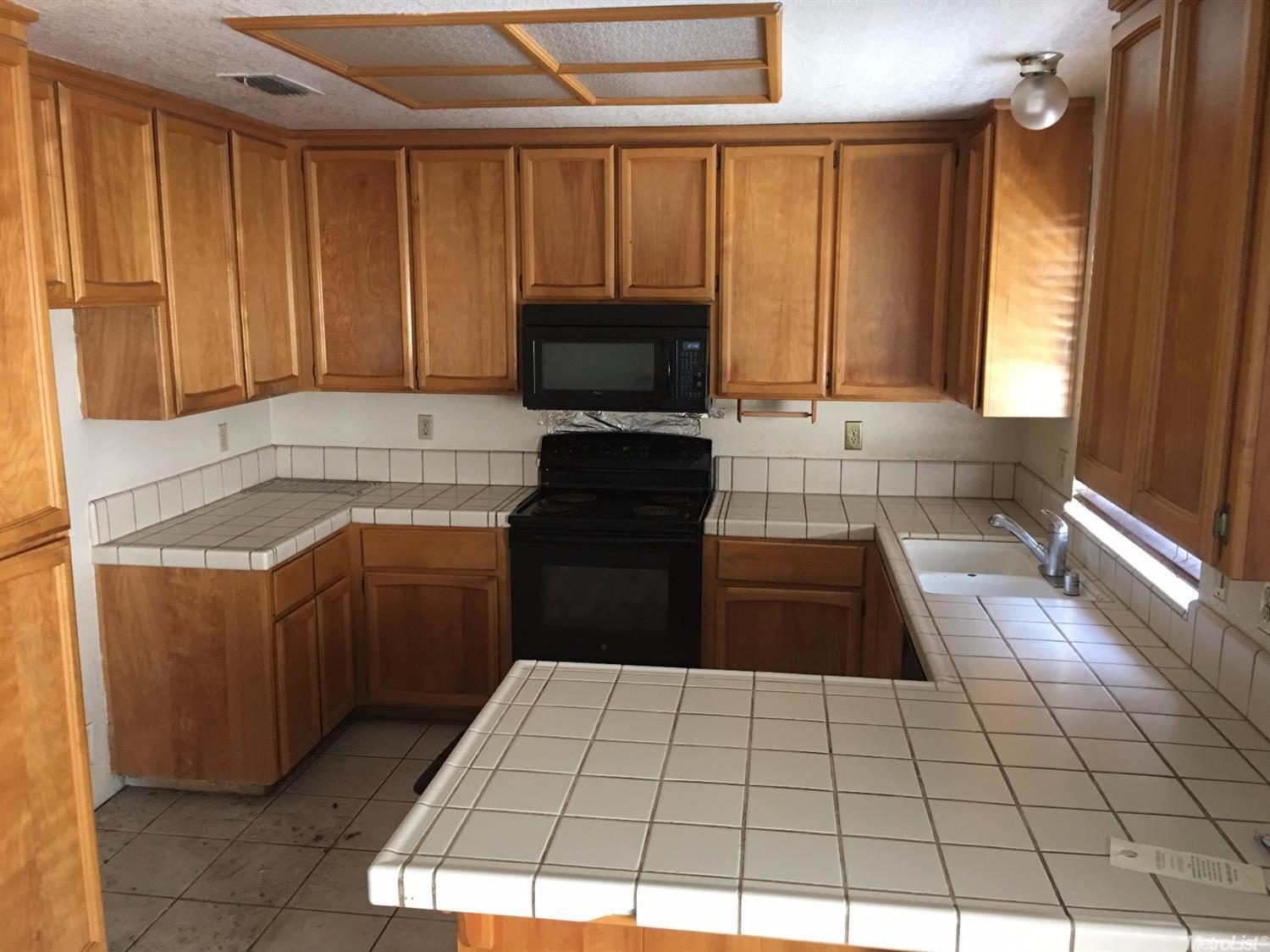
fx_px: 1064
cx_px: 635
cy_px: 476
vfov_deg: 48.2
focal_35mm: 29
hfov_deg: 61.7
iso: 80
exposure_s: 1/15
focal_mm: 4.15
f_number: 2.2
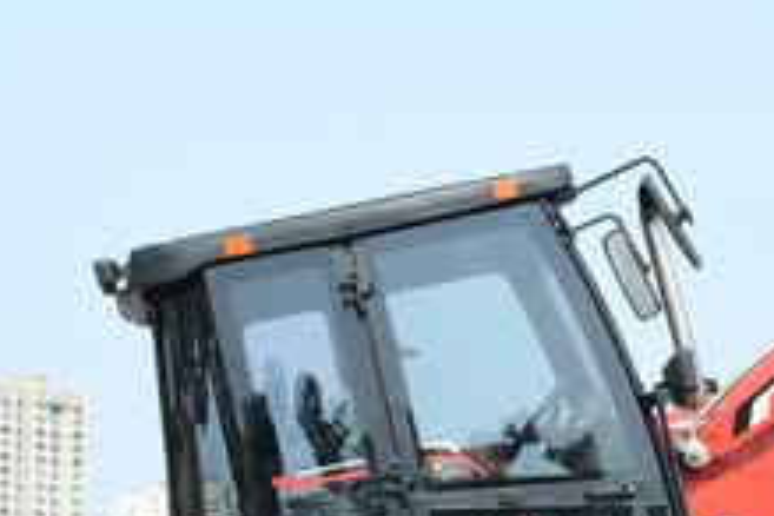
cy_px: 368
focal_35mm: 119
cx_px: 725
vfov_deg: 11.5
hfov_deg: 16.9
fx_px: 2558
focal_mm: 34
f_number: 5.6
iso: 200
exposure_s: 1/400
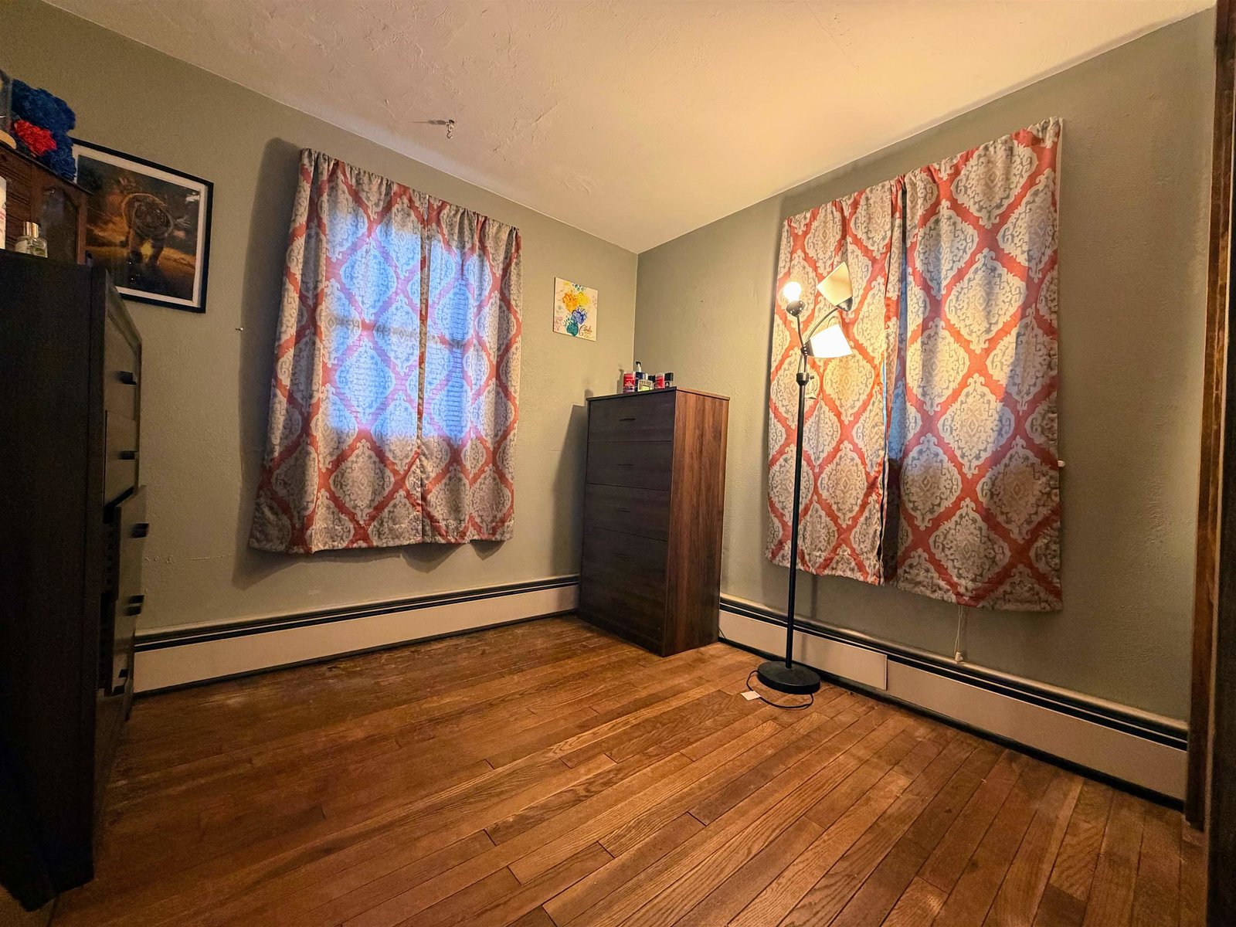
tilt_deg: +0.0
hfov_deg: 102.1
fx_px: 500
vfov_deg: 85.7
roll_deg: -2.5
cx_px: 618
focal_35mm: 14
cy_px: 464
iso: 320
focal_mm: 2.22
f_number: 2.2
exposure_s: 1/60
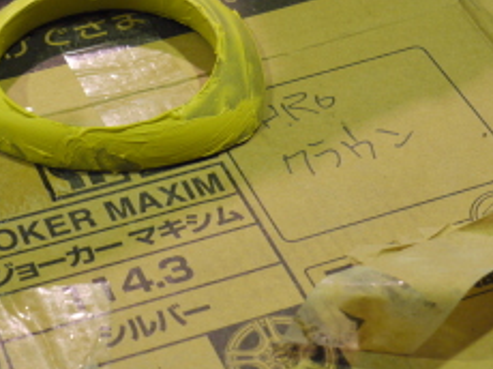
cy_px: 110
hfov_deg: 17.5
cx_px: 122
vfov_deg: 13.2
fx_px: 1593
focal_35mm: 112
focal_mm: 34
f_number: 5.5
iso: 800
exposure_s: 1/40
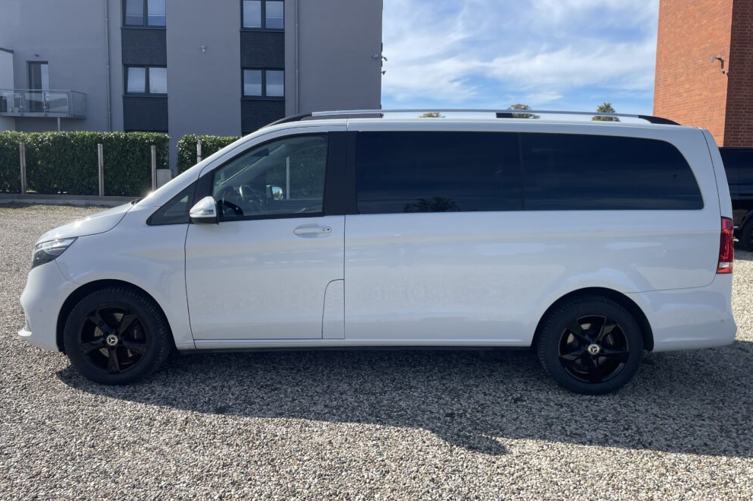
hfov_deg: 65.5
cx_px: 388
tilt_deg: -5.3
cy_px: 222
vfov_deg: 46.3
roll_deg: -0.5
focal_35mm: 28
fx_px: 586
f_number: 1.6
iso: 32
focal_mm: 4.2
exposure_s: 1/3040
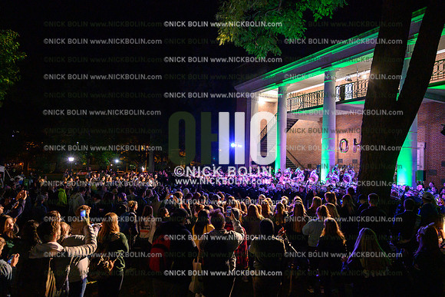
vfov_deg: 53.2
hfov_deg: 73.7
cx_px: 222
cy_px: 148
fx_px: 297
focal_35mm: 24
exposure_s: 1/80
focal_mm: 24
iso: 6400
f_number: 4
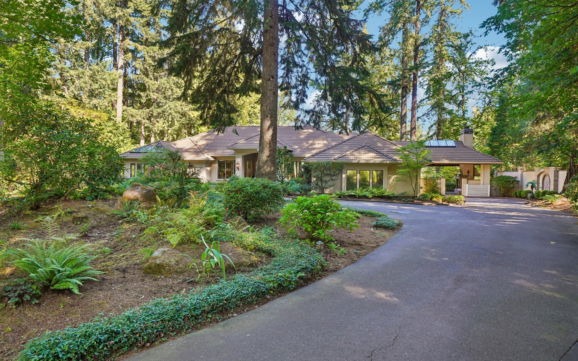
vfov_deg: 51.0
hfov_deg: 74.8
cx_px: 286
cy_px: 169
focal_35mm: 24
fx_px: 378
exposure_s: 1/40
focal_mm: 23
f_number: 8
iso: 400
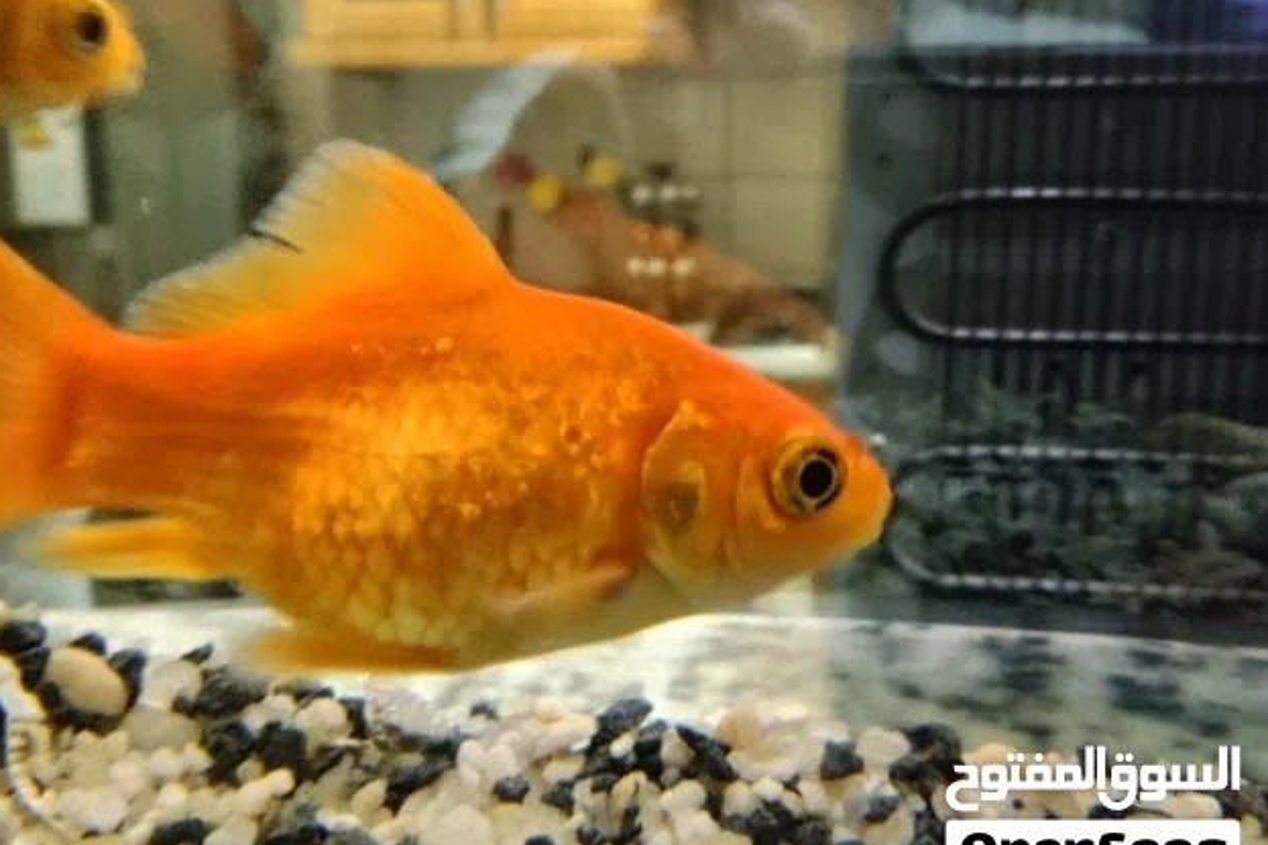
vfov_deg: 42.3
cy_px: 452
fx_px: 1092
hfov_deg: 60.3
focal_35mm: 31
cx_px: 639
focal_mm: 4.22
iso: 1600
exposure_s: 1/17
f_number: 1.8
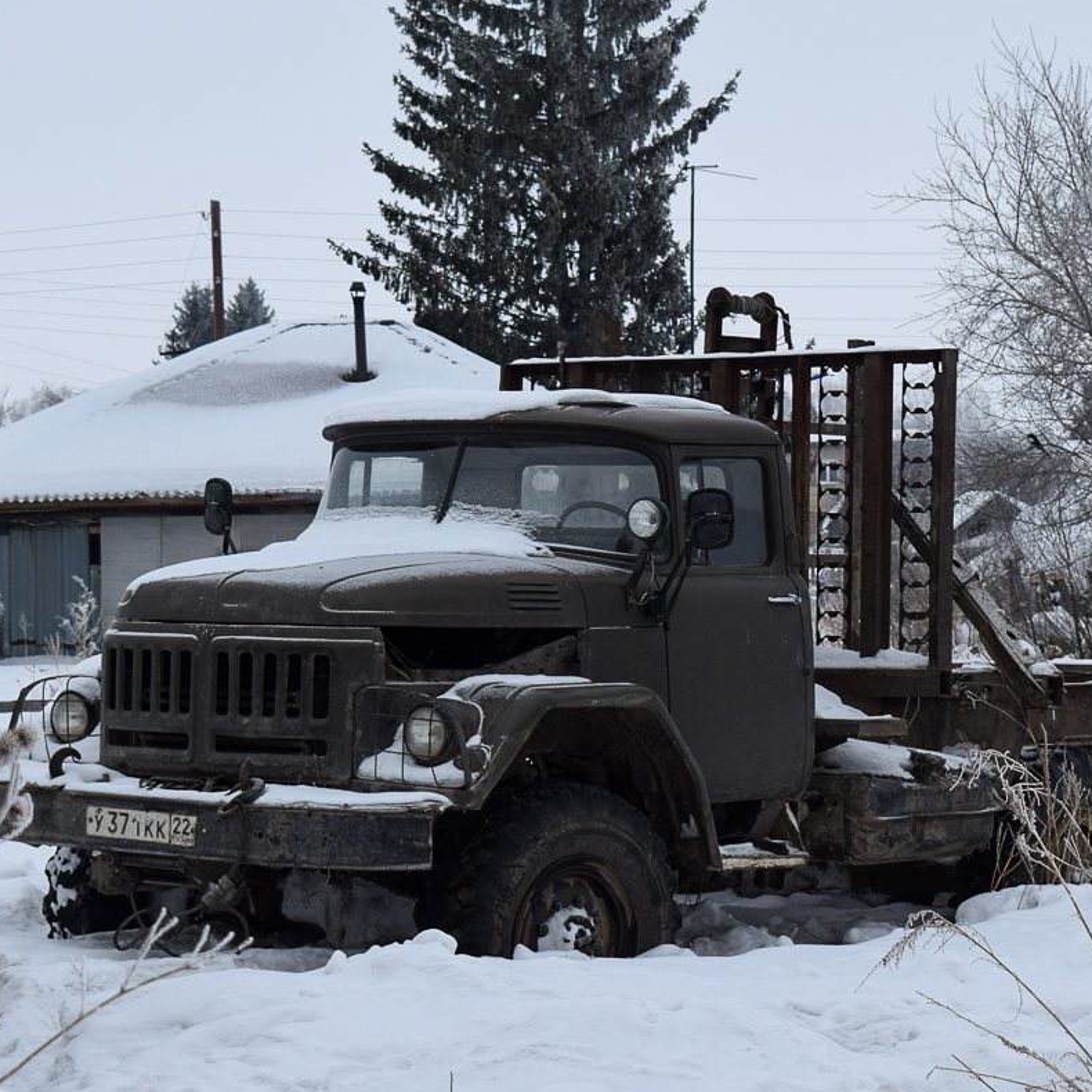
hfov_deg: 18.7
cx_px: 581
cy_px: 545
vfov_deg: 18.7
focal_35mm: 93
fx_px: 3319
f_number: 8
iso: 200
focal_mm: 48
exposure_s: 1/250
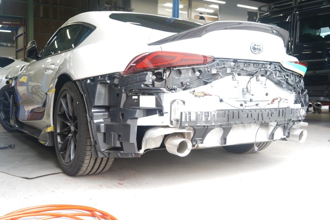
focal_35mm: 38
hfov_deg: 50.7
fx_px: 348
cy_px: 111
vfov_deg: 35.1
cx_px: 161
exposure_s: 1/4
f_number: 5.6
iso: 80
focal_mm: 37
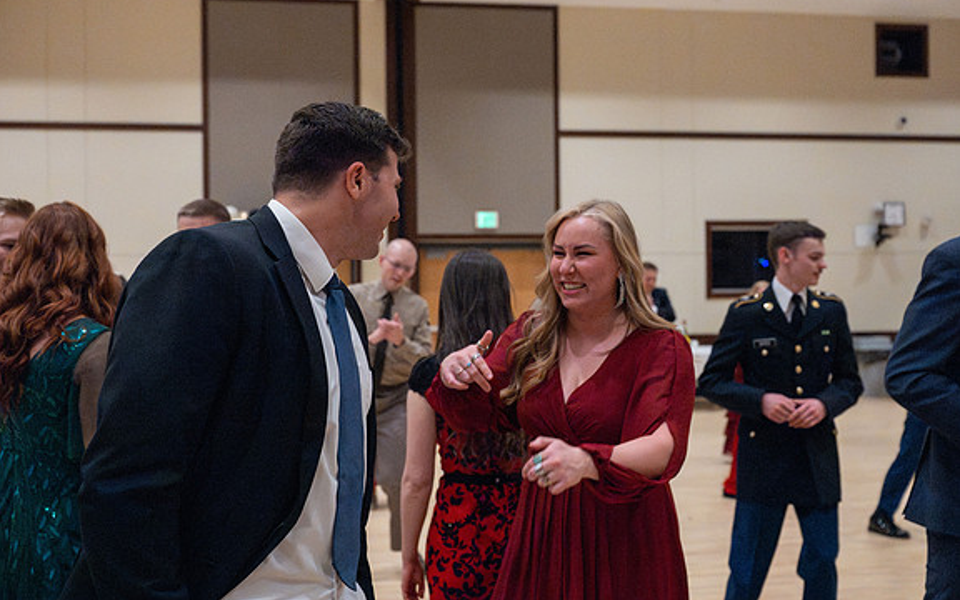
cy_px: 284
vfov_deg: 32.0
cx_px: 478
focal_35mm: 40
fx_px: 1047
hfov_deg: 49.3
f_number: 4
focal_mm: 39
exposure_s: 1/320
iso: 20000
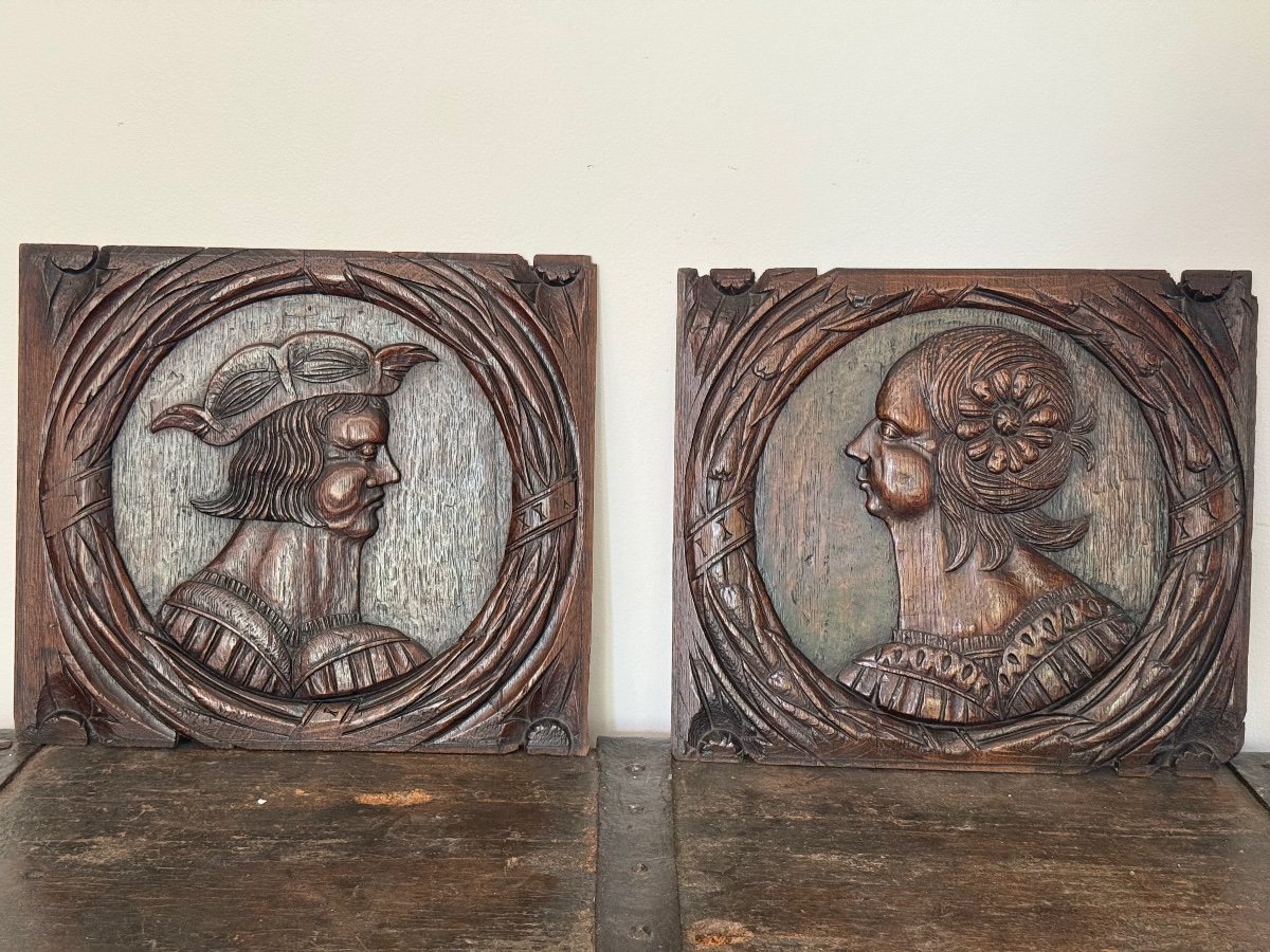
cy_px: 476
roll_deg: -2.1
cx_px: 635
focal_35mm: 48
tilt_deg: -13.1
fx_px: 1761
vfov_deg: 30.3
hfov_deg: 39.7
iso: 200
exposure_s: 1/60
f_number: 1.78
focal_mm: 6.76
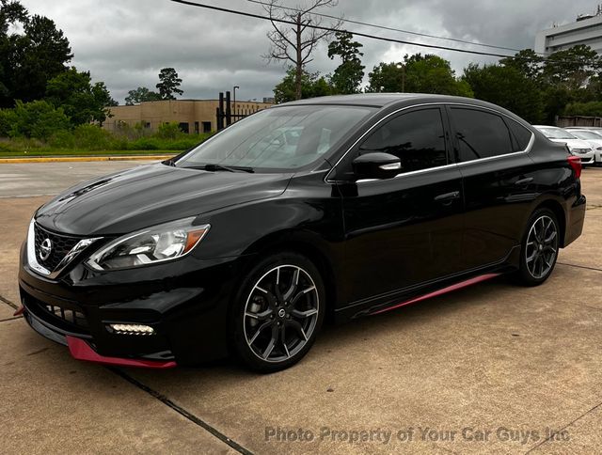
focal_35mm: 26
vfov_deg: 53.3
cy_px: 228
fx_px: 454
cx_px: 301
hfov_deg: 67.1
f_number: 1.6
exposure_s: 1/223
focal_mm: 5.1
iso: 40
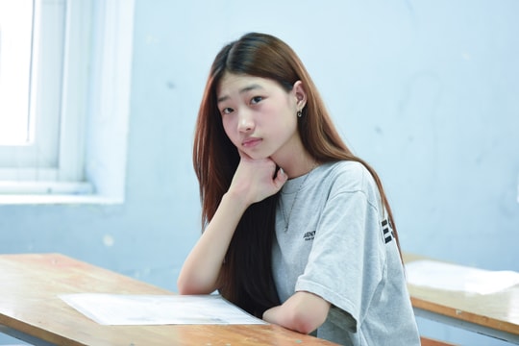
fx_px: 2379
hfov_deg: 12.5
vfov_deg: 8.3
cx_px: 260
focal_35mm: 165
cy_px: 173
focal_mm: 165
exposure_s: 1/100
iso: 800
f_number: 3.2
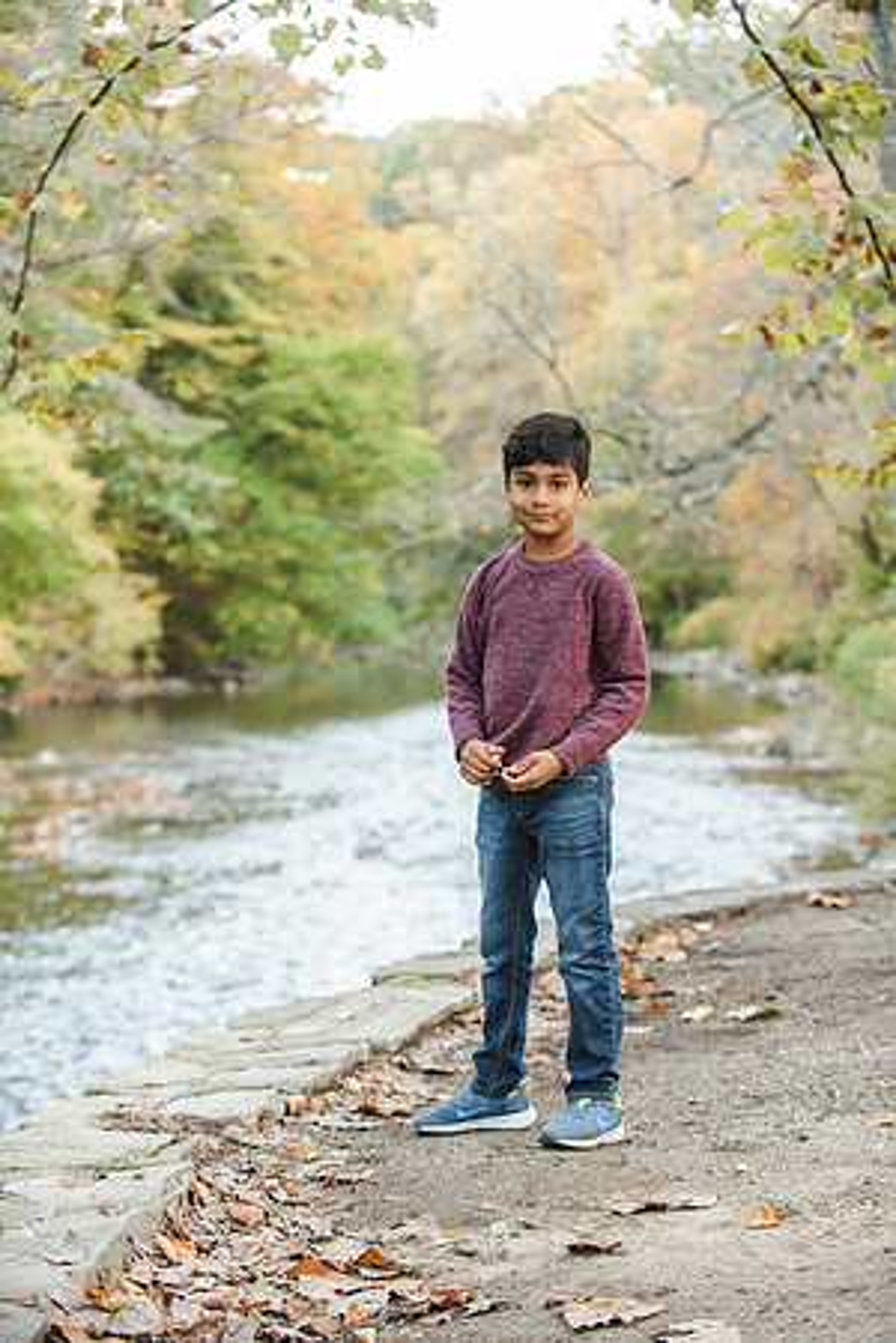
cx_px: 448
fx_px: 2613
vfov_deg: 28.8
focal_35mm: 70
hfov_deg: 19.5
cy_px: 672
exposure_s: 1/125
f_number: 3.5
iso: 1250
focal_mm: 70
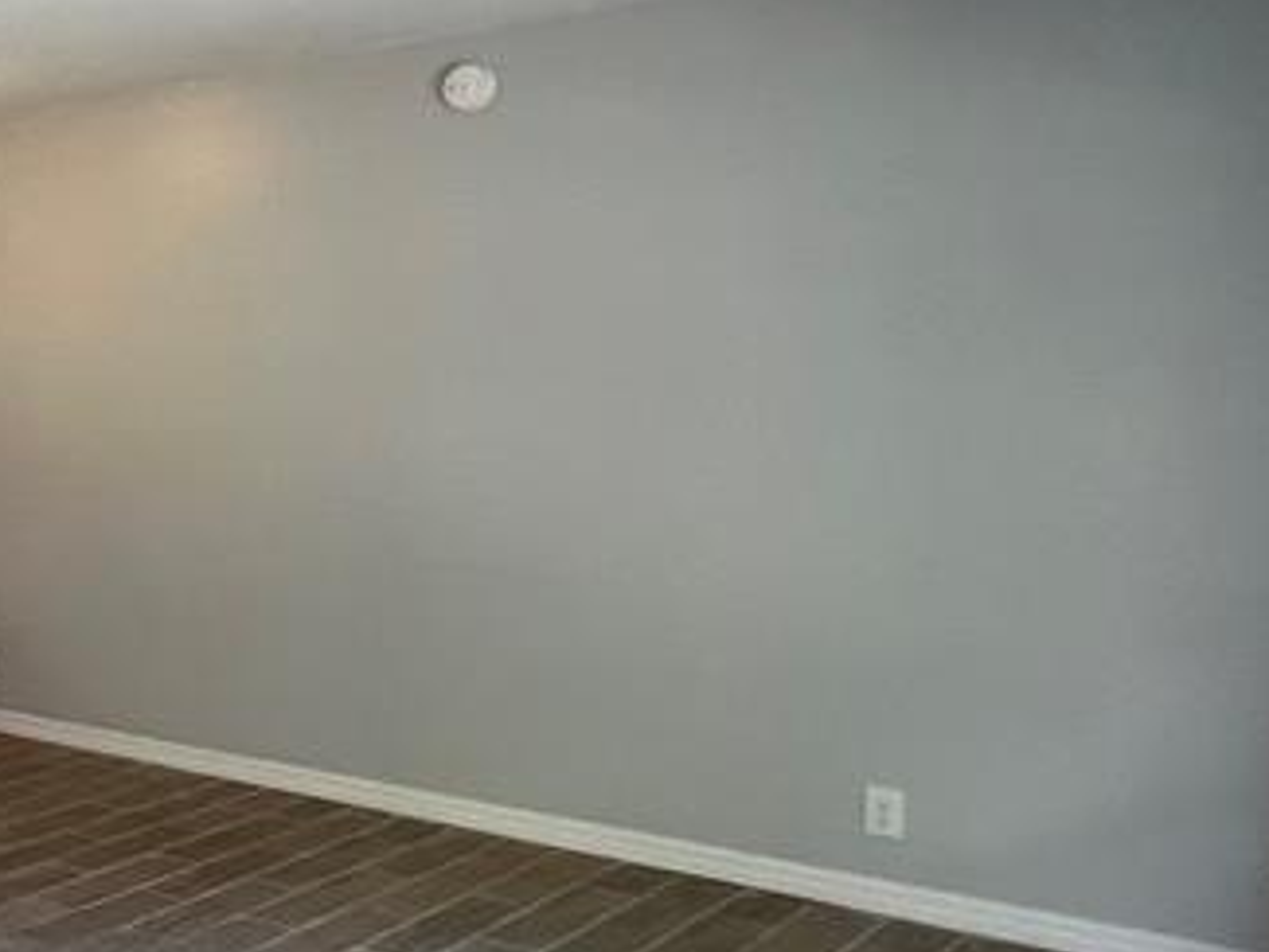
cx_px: -398
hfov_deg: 33.1
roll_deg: +1.3
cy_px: 460
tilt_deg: -2.3
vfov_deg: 35.2
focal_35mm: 41
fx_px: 1504
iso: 200
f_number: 1.8
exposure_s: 1/120
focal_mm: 1.57
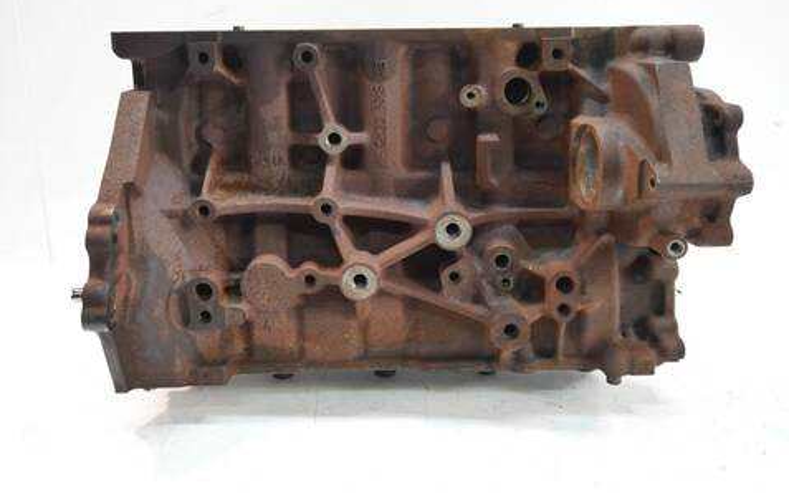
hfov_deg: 59.7
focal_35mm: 32
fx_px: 688
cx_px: 395
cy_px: 197
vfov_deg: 39.3
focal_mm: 15
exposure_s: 1/60
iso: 800
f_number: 3.6
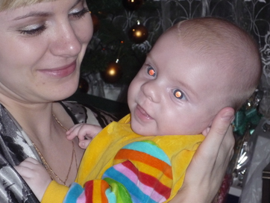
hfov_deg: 13.2
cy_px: 84
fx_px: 1163
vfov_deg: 10.0
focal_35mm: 149
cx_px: 113
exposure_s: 1/60
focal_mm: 20.8
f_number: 5.8
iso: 320
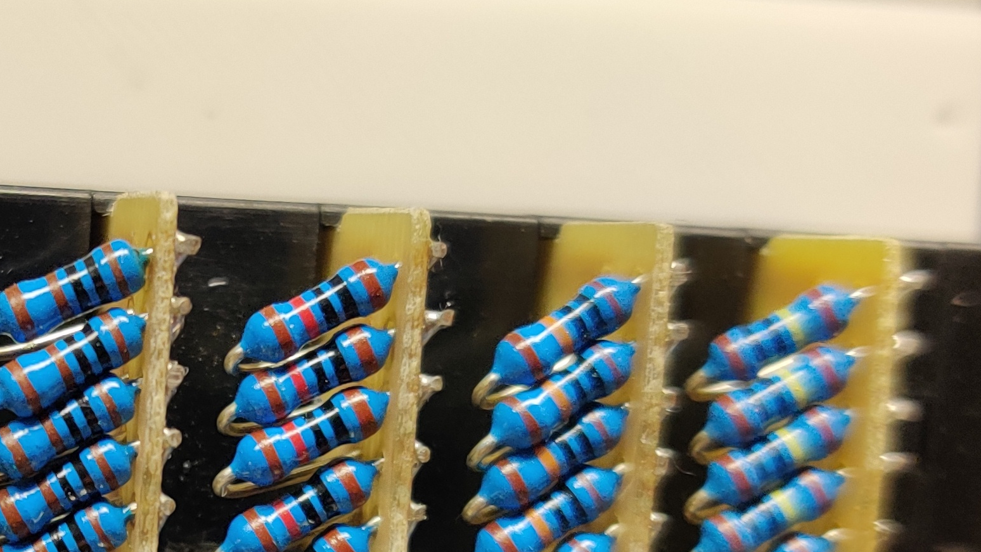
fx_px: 1977
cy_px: 492
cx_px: 51
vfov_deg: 15.7
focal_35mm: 76
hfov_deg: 26.7
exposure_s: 1/50
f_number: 1.65
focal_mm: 4.75
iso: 250
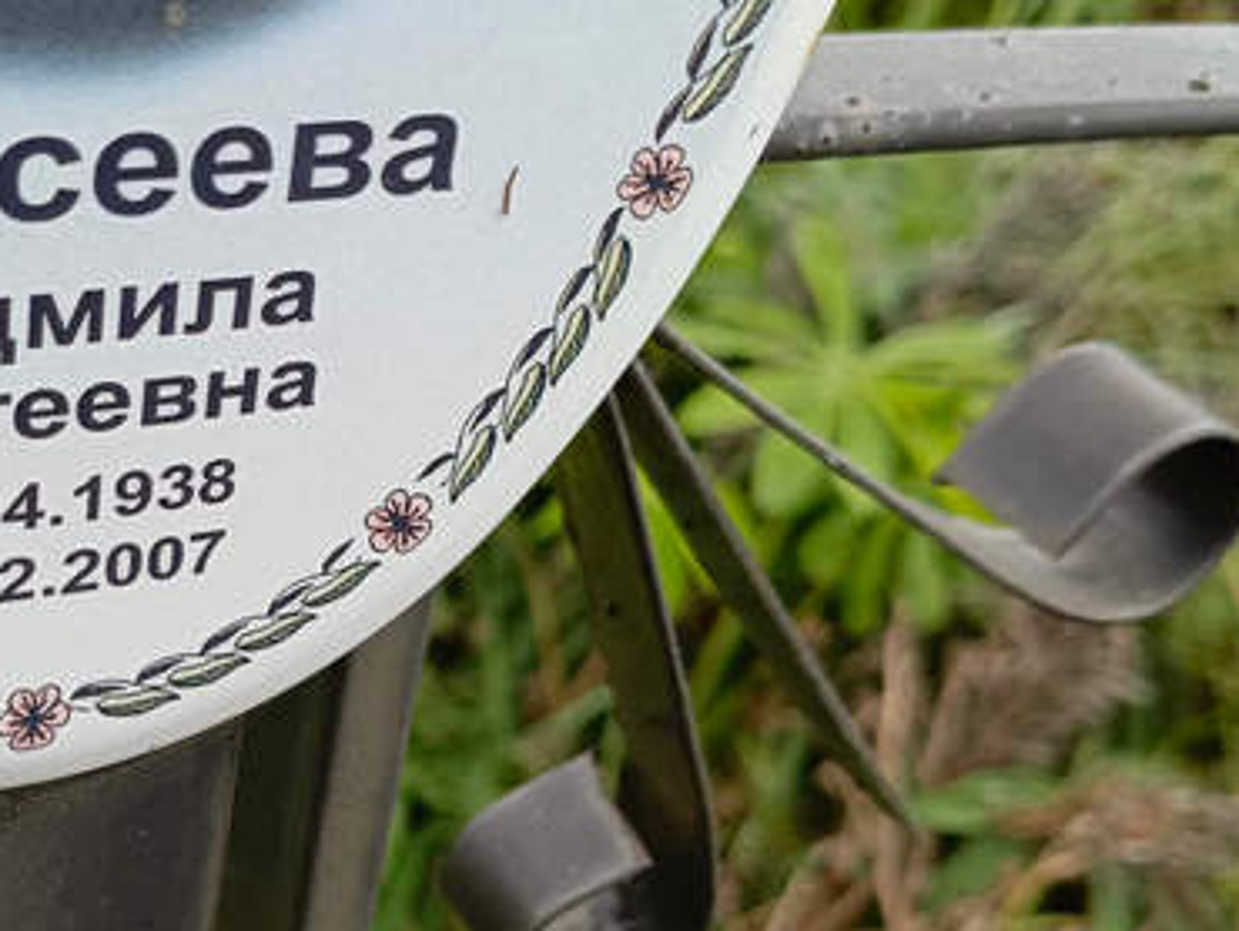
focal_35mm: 54
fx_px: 1934
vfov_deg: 26.8
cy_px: 656
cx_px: 315
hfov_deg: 34.8
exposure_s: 1/322
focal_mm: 4.76
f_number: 1.69
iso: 112
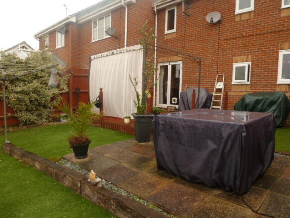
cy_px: 109
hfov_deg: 71.6
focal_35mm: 24
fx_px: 201
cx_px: 145
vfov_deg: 56.8
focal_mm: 4.3
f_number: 3.3
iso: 100
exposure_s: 1/100
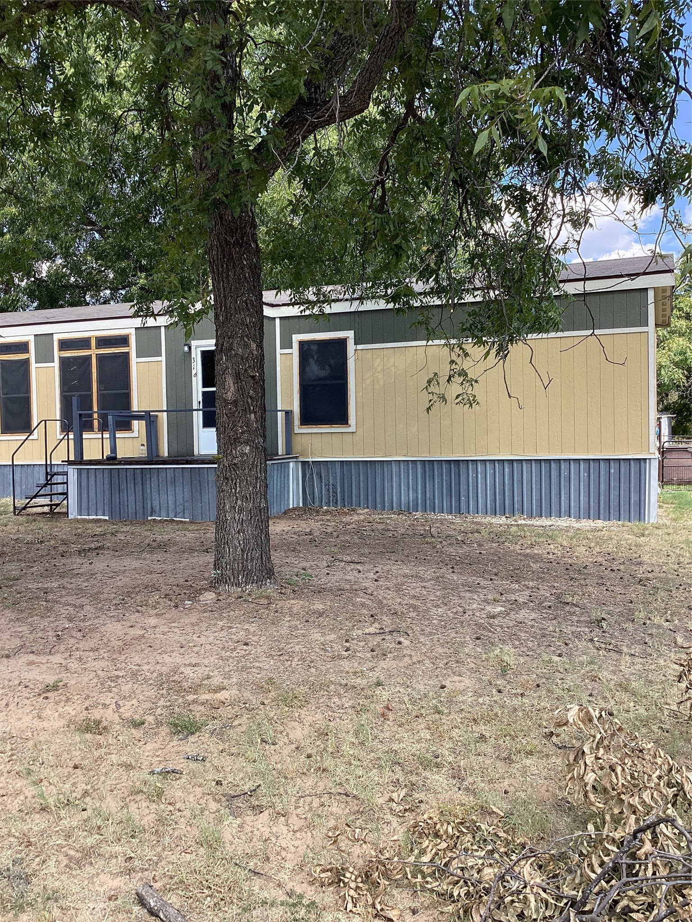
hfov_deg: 45.4
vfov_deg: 58.4
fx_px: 826
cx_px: 346
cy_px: 461
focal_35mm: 31
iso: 25
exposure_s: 1/267
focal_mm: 3.3
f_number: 2.4
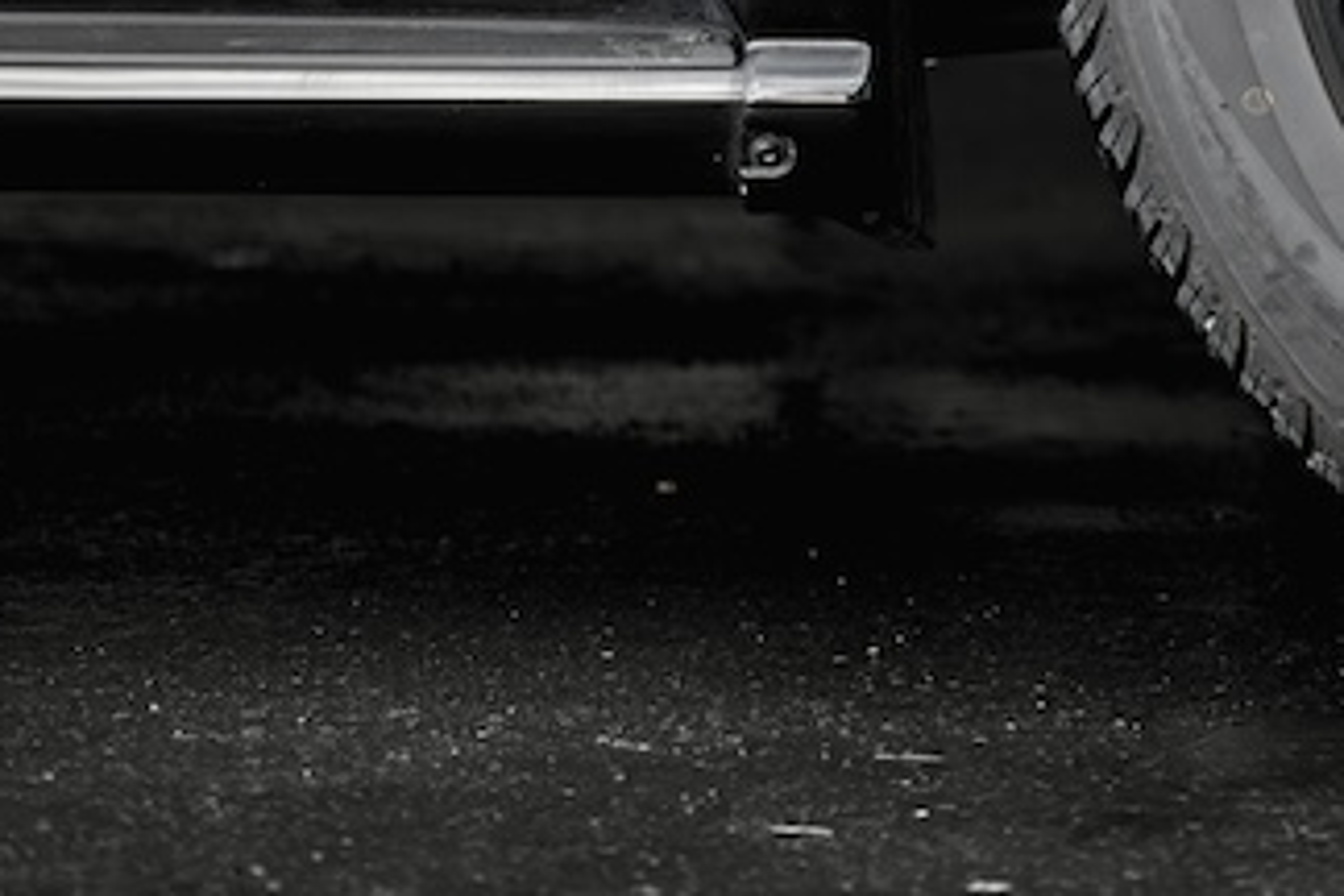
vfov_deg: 6.3
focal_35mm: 216
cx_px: 2012
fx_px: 8063
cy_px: -612
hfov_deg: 9.3
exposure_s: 1/200
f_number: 1.8
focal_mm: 50
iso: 160
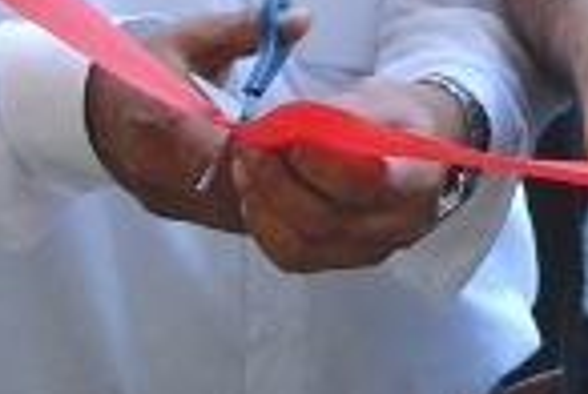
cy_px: -388
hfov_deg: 9.6
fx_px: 3342
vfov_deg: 6.6
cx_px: 987
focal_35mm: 204
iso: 400
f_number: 5.6
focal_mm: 31
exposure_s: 1/125
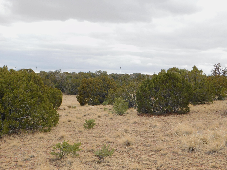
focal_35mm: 51
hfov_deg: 37.5
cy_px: 85
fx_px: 334
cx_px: 114
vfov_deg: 28.6
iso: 125
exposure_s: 1/400
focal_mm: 9
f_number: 3.8
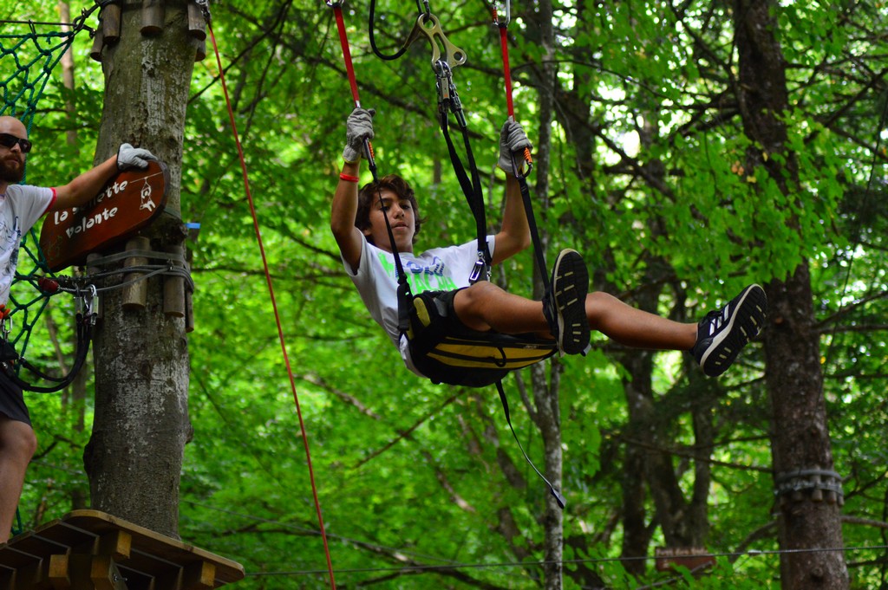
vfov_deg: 12.2
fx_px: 2773
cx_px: 444
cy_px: 295
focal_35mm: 112
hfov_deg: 18.2
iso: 1600
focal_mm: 75
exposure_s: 1/400
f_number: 4
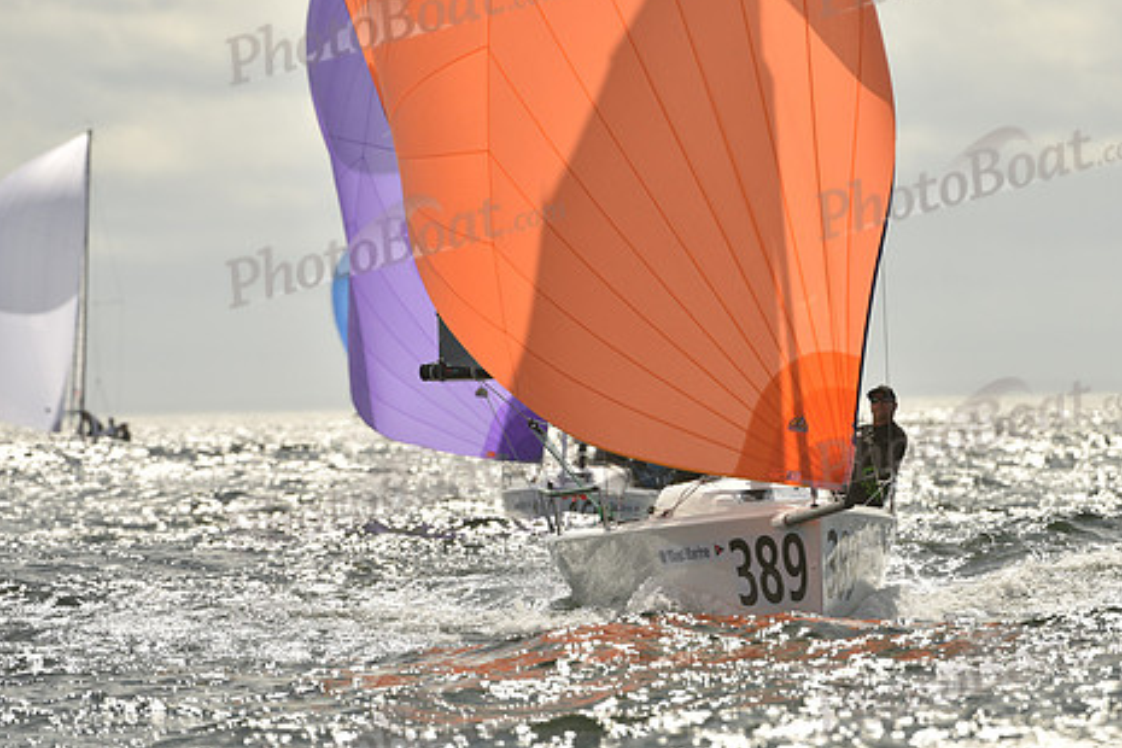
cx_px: 693
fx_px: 15551
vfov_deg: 2.8
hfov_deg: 4.1
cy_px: 337
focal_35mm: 499
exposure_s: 1/2500
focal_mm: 400
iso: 320
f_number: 7.1
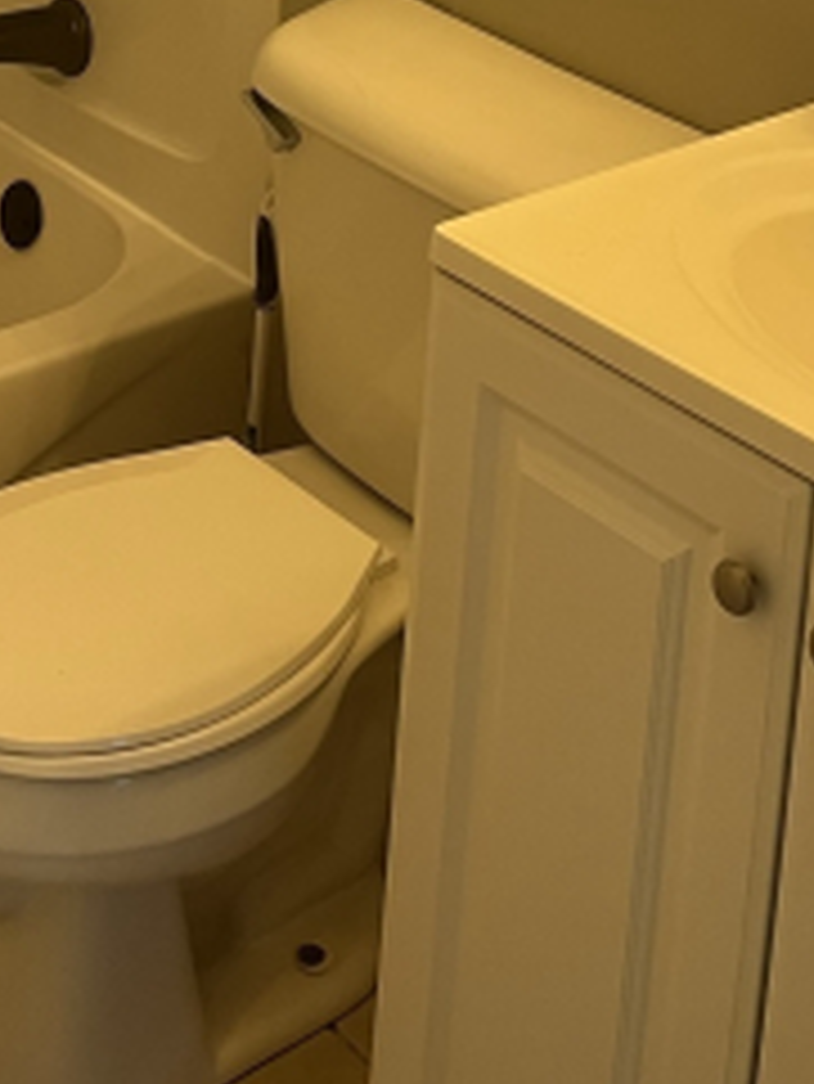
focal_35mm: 72
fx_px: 2255
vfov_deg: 23.5
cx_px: 319
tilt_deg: -10.7
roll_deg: -2.5
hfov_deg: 20.4
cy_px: -371
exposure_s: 1/60
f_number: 1.6
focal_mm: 5.1
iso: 125
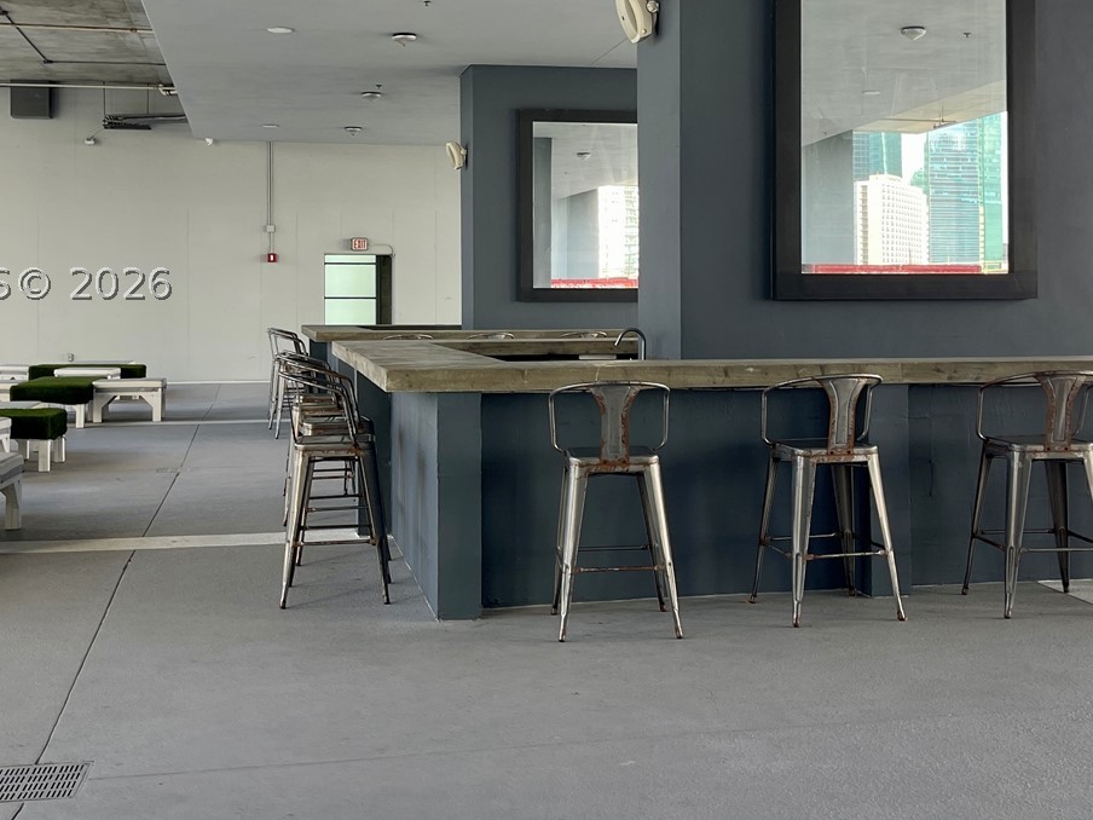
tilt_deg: +0.0
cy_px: 283
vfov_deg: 31.3
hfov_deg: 41.2
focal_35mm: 46
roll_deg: -0.4
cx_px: 542
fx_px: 1452
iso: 32
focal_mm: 5.1
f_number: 1.6
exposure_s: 1/155
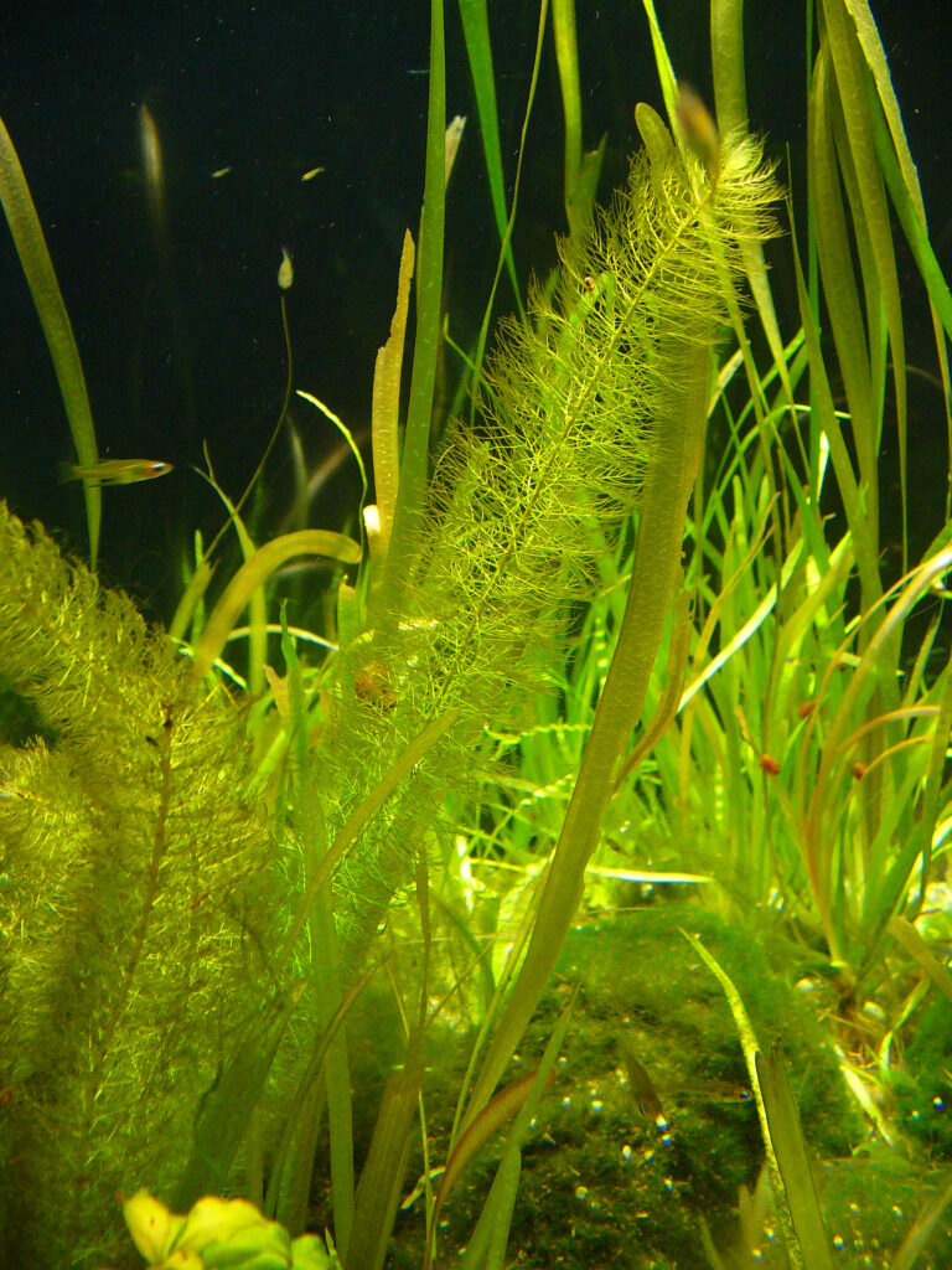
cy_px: 635
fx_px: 1357
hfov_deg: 38.7
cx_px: 476
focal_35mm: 37
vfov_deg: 50.1
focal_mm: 6.1
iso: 200
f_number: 2.8
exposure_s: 1/20
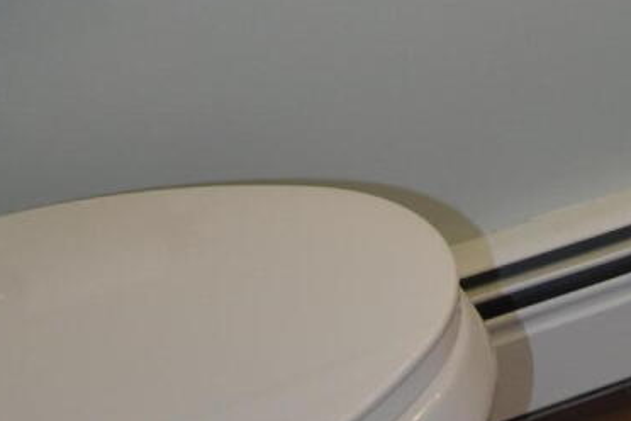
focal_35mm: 145
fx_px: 2541
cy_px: -794
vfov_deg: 8.2
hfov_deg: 13.3
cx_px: 976
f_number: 5
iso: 560
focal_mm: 18
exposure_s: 1/200
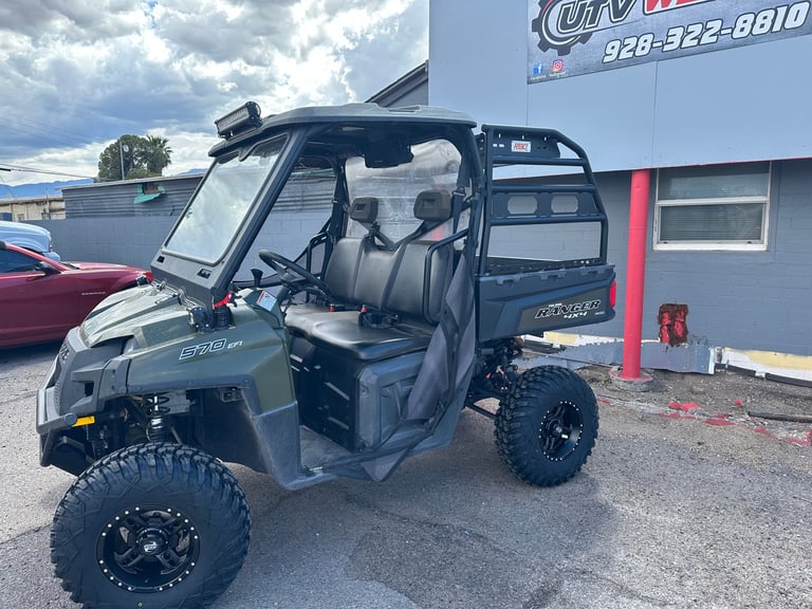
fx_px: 563
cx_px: 406
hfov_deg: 71.6
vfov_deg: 56.8
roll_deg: +1.2
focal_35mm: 24
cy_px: 304
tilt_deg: -8.1
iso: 80
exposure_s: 1/1050
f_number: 1.78
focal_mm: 6.86
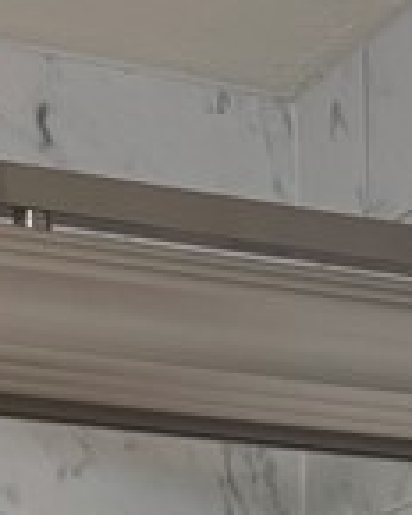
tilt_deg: -4.2
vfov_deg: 10.2
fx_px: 2530
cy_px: 1193
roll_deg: -0.2
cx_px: 352
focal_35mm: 166
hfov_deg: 9.3
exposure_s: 1/120
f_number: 1.78
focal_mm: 6.76
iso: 100
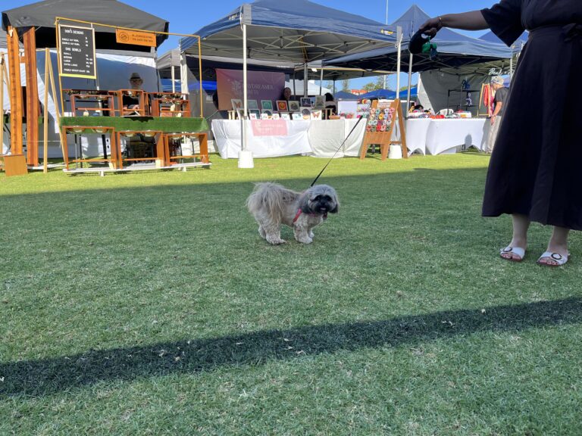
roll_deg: +3.0
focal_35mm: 26
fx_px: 437
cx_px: 291
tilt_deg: -11.2
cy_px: 218
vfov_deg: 53.1
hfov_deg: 67.3
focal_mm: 5.1
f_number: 1.6
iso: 50
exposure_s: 1/1151
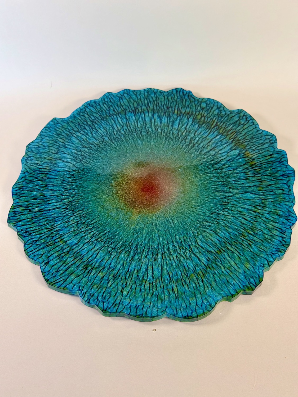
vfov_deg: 39.7
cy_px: 198
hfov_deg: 30.3
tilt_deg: -52.7
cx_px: 149
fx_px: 551
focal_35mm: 48
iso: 100
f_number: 1.78
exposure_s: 1/250
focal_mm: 6.76
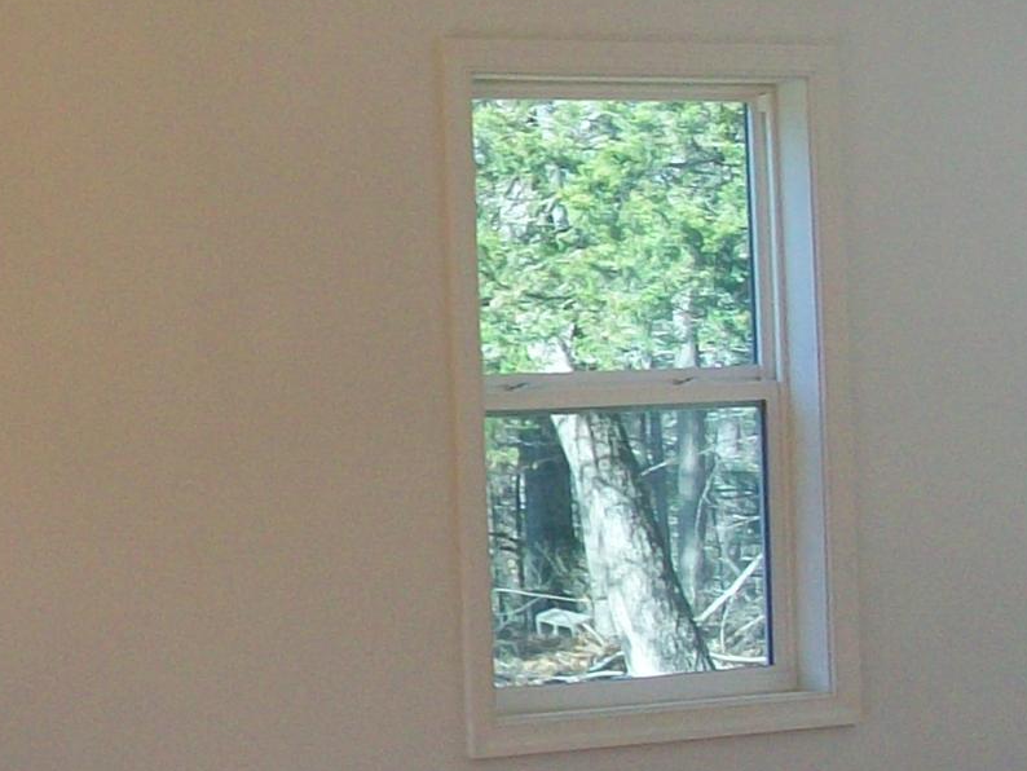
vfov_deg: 10.9
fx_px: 4036
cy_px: 492
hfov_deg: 14.0
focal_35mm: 136
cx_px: -264
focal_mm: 6
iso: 64
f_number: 2.7
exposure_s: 1/100
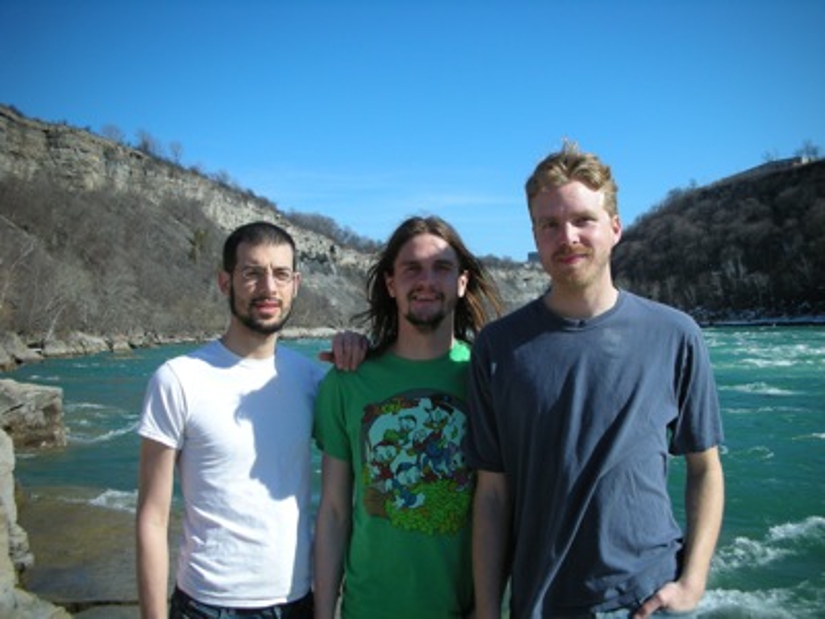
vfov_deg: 40.7
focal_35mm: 35
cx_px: 412
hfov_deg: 52.6
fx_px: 834
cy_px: 310
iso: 66
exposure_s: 1/145
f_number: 7.9
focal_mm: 5.8
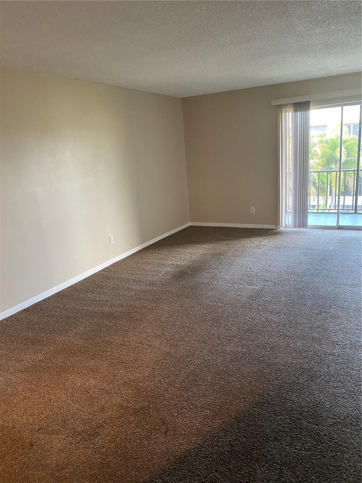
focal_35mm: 26
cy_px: 242
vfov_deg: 67.3
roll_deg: +3.2
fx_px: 363
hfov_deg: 53.1
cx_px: 181
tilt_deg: -13.4
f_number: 1.8
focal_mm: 4.25
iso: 320
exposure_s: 1/60
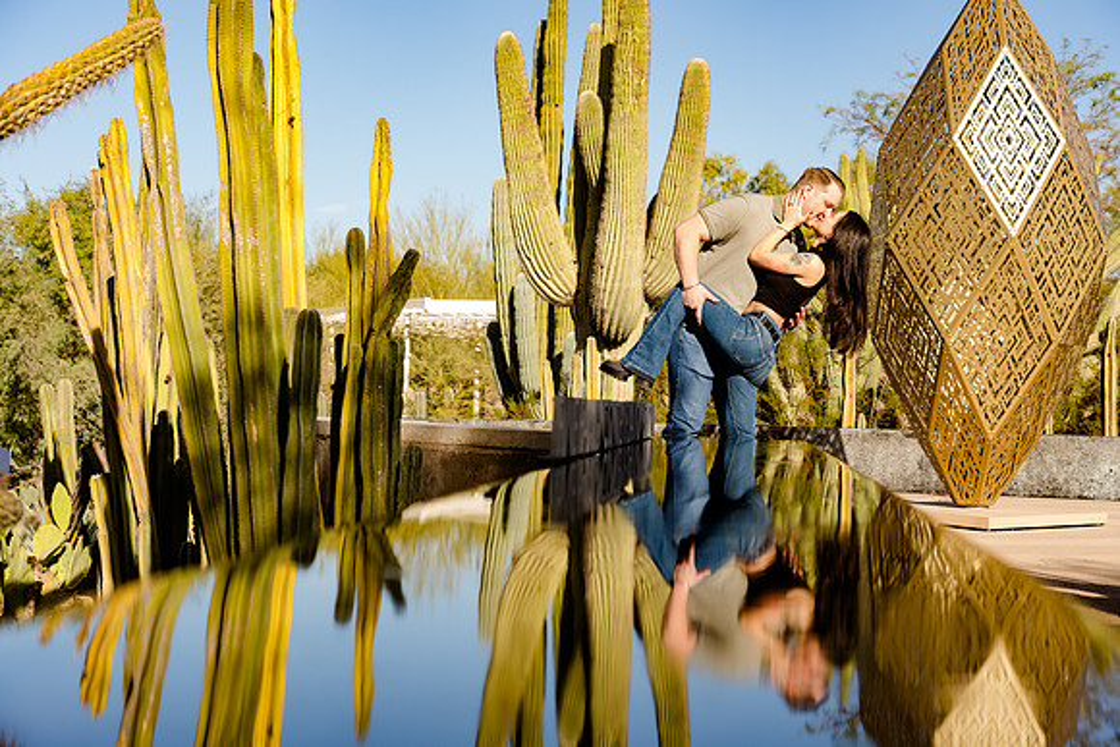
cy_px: 374
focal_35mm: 56
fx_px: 1743
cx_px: 560
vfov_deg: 24.2
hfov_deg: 35.6
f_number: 4
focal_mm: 56
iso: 50
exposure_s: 1/320
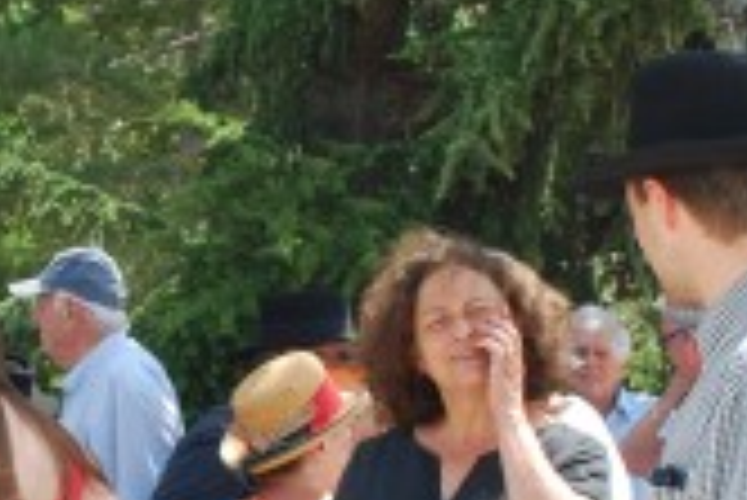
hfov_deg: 17.4
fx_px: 2409
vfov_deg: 11.8
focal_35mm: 116
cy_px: 349
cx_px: 99
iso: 100
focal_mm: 20
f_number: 5.6
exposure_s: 1/125
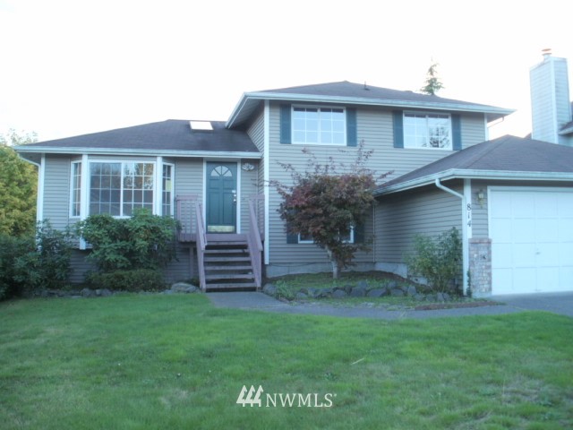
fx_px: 596
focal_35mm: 36
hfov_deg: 51.4
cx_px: 286
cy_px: 215
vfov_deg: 39.7
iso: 100
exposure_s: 1/60
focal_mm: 6.3
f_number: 3.5
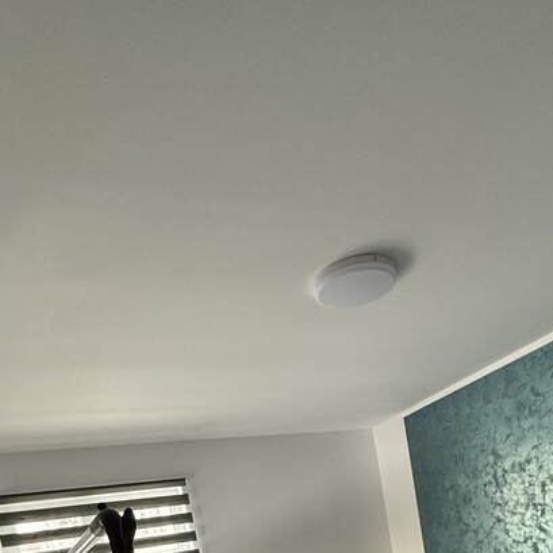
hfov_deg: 52.3
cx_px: 324
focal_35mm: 31
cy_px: 625
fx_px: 560
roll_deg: +9.9
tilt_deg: -6.3
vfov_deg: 40.8
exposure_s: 1/100
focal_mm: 2.22
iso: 400
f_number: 2.2
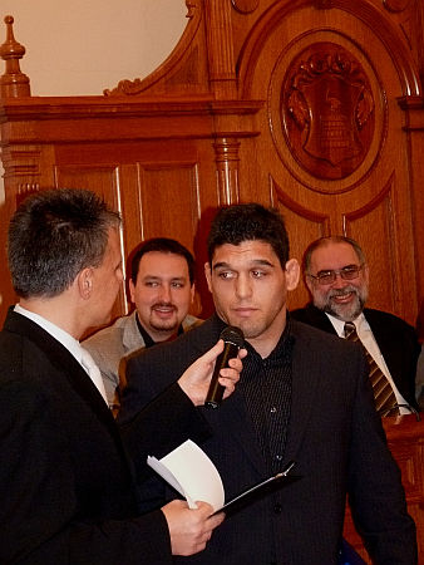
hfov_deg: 13.1
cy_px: 282
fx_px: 1844
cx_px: 212
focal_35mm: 113
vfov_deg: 17.4
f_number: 3.6
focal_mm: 20.1
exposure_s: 1/80
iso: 500
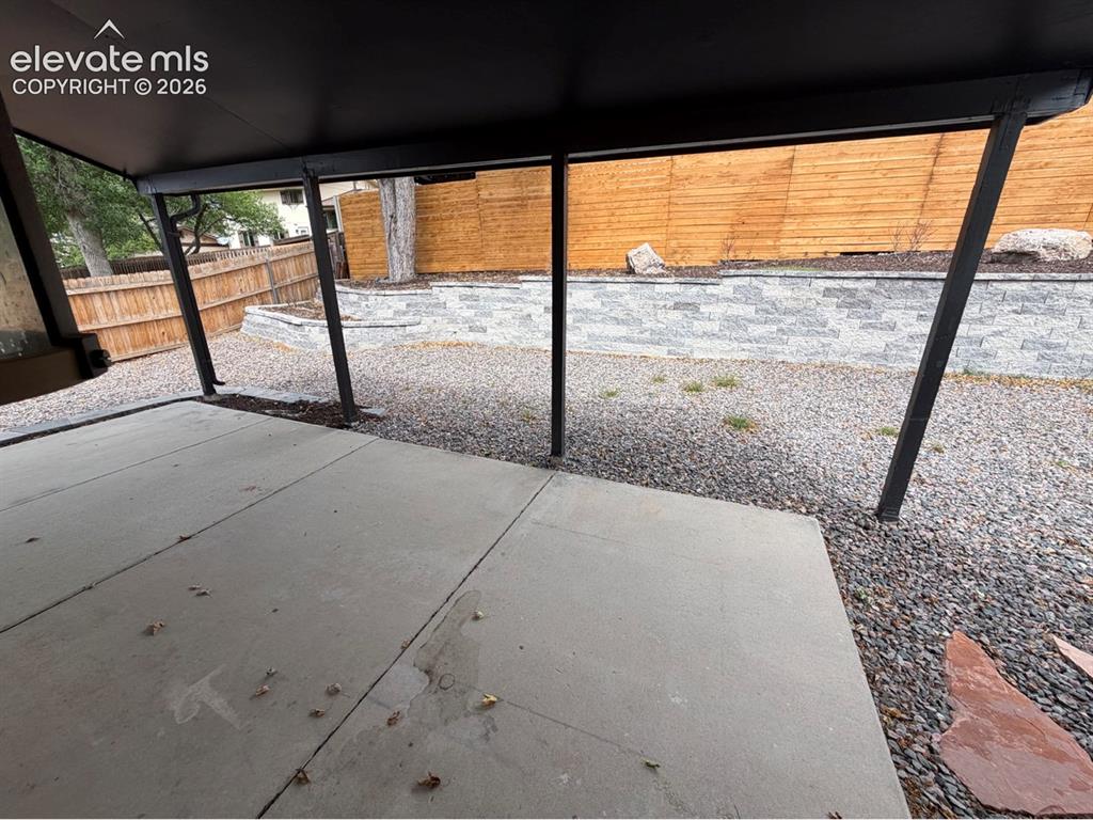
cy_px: 410
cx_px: 546
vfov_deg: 85.7
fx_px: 442
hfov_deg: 102.1
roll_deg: +0.5
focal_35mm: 14
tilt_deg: -20.2
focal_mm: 2.22
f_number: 2.2
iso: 50
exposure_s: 1/502
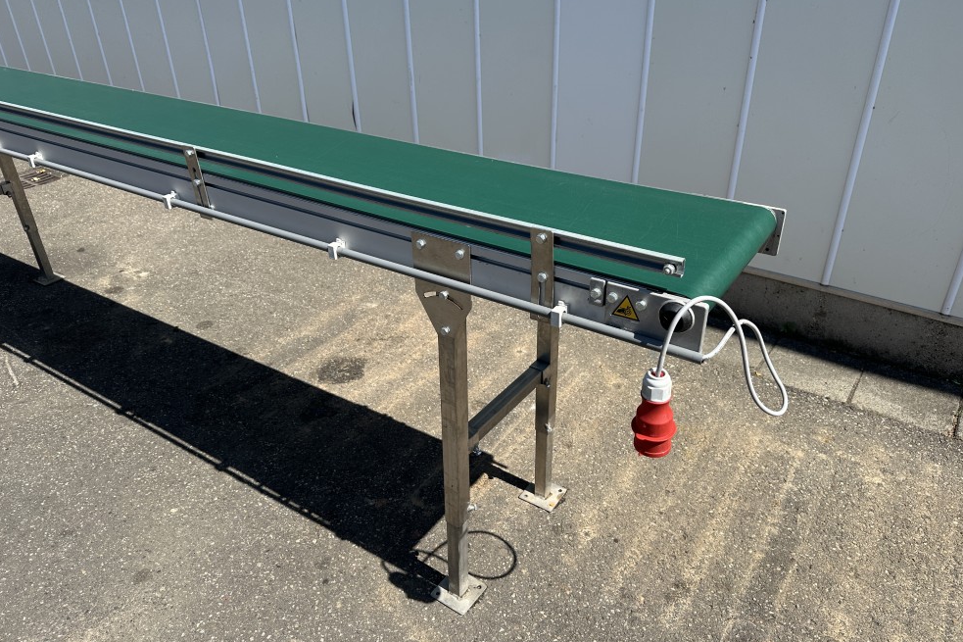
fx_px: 695
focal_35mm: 26
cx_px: 499
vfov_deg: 49.5
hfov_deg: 69.4
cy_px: 321
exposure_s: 1/2882
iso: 80
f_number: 1.78
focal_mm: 6.86
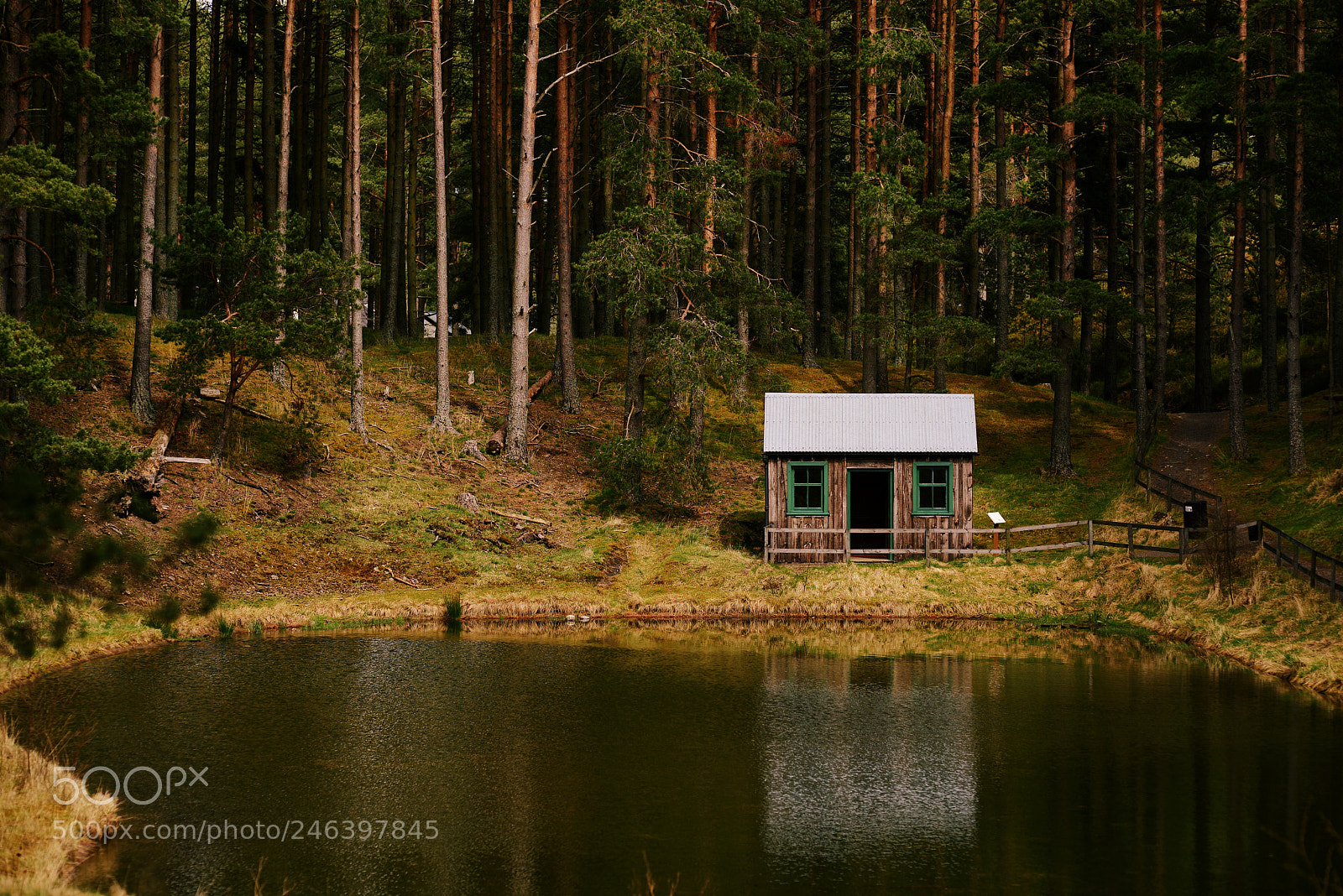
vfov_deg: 16.1
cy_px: 448
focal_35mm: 85
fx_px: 3172
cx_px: 672
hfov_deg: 23.9
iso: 100
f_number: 4
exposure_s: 1/640
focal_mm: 85
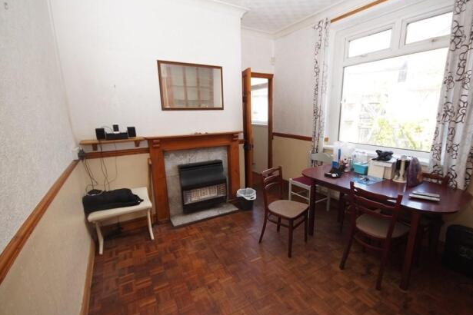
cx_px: 251
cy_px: 161
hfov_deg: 96.6
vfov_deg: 73.7
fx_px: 210
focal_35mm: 16
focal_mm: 10
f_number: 5.6
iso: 320
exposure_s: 1/60
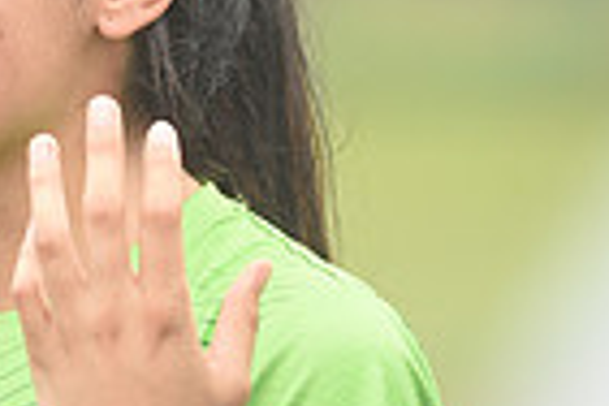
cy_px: 24
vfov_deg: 1.7
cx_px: 4
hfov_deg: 2.5
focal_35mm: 821
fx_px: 13887
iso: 320
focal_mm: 200
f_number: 2.8
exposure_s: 1/1000
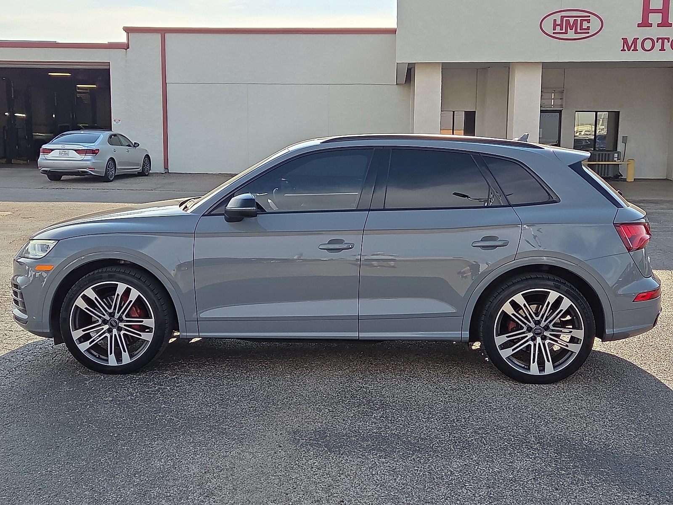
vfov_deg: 32.9
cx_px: 336
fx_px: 855
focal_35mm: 44
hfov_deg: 42.9
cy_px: 252
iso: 25
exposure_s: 1/1429
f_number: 1.8
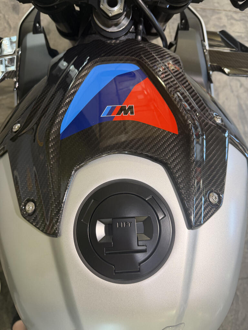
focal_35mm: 24
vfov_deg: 71.6
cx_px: 124
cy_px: 165
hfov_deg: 56.8
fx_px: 229
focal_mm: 6.76
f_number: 1.78
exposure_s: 1/60
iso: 125
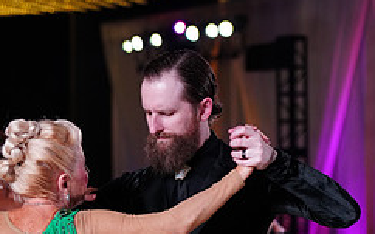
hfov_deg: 8.2
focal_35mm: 257
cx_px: 137
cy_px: 381
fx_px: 2625
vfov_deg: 5.1
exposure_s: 1/320
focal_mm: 105
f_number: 4
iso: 2000
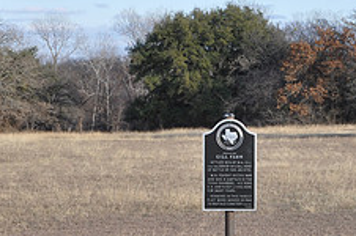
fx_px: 1294
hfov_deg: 15.6
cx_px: 255
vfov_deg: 10.4
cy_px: 172
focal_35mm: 131
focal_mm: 34
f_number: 10
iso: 200
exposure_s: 1/100
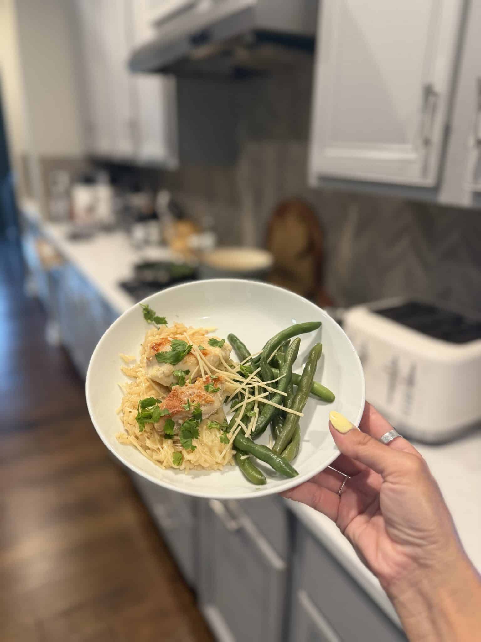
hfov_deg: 56.8
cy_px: 321
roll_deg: -1.1
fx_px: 445
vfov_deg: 71.6
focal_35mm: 24
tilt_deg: -21.0
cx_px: 240
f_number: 1.78
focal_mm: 6.76
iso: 250
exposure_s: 1/60
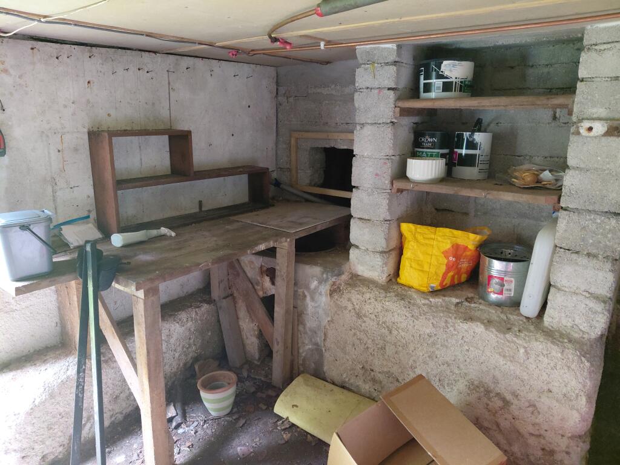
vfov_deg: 54.9
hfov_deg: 69.4
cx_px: 310
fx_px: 448
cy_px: 232
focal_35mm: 25
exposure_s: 1/24
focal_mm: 4.69
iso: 640
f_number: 1.8
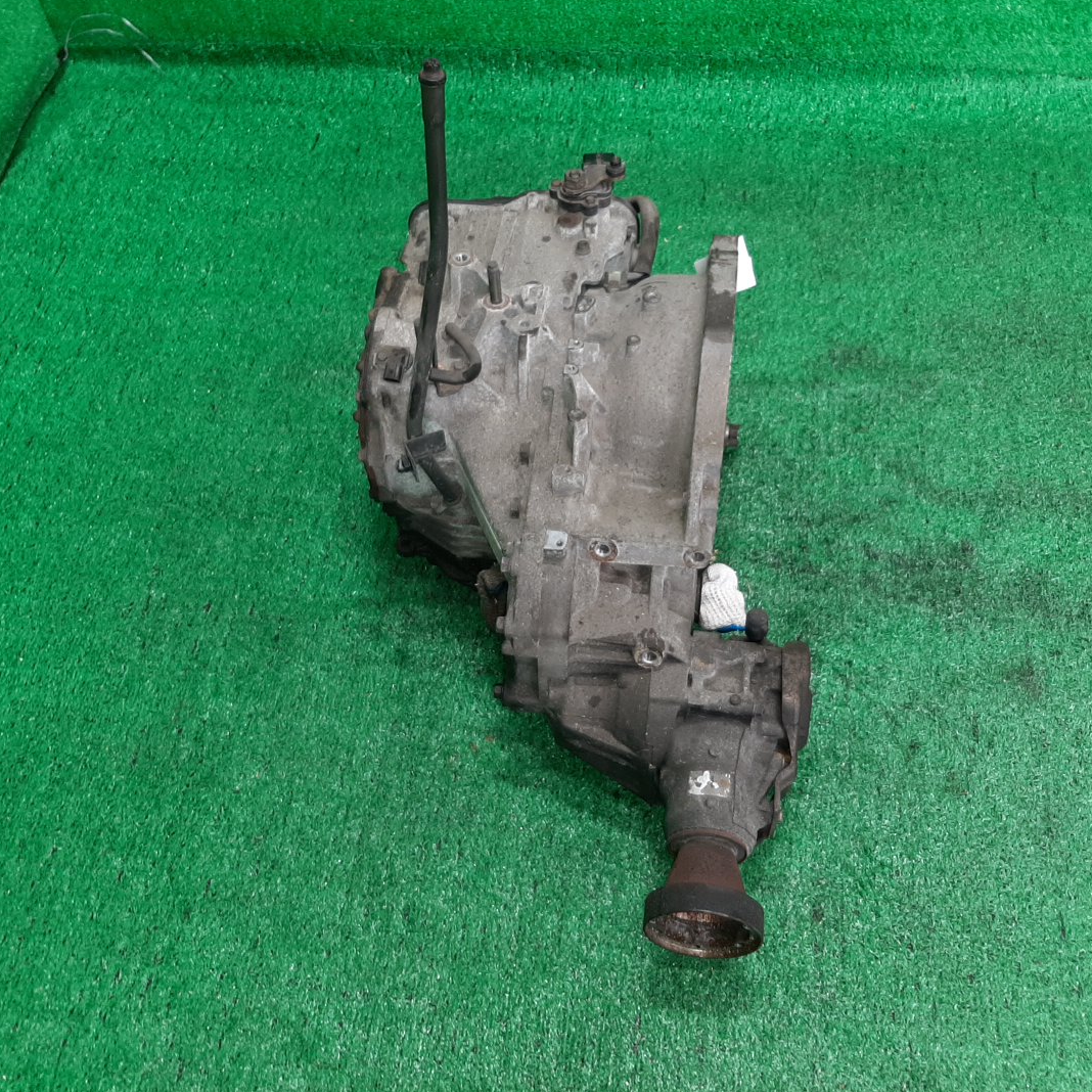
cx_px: 551
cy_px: 545
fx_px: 1106
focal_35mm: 31
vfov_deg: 52.5
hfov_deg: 52.5
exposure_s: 1/50
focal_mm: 3.93
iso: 107
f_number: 1.7
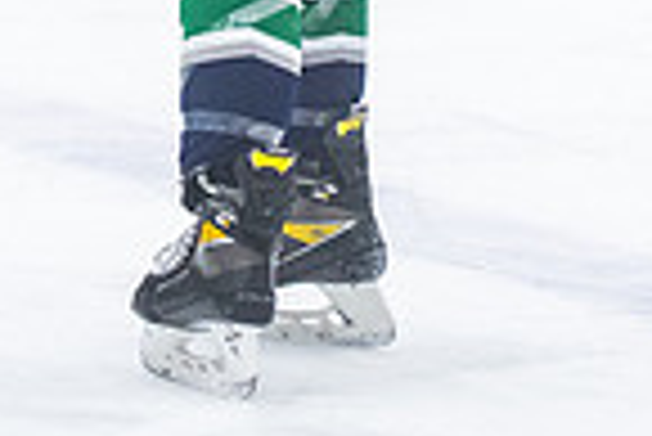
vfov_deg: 2.9
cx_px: 410
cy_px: -475
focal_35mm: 477
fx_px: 8648
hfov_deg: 4.3
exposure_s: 1/640
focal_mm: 70
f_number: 2.8
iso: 1400
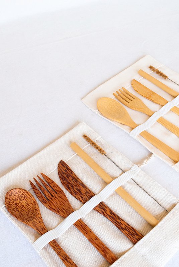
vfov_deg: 49.5
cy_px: 134
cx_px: 90
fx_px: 290
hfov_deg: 34.3
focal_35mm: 39
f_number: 14
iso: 1250
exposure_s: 1/25
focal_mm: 26
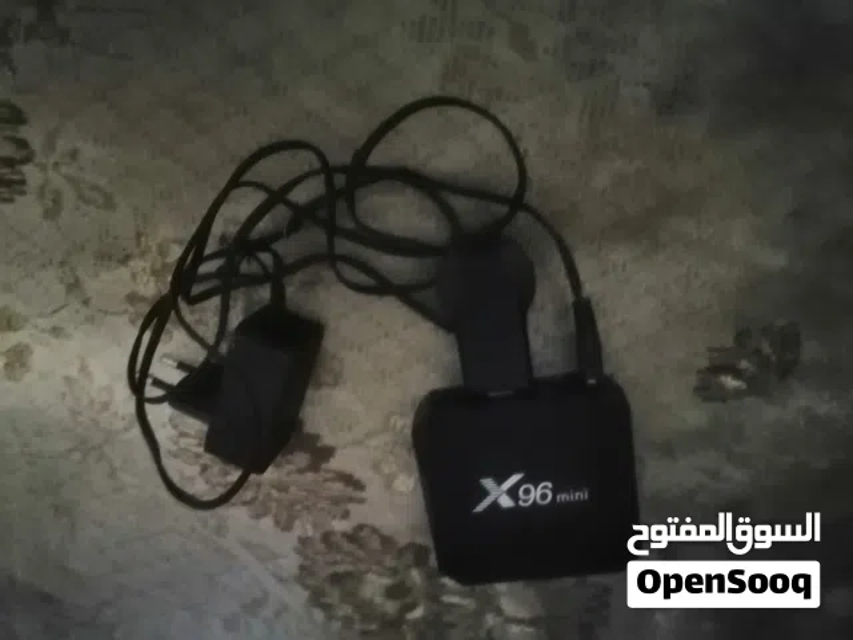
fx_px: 641
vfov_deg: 53.1
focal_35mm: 26
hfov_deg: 67.3
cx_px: 426
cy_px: 320
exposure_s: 1/14.3
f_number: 1.8
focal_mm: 3.95
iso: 3200
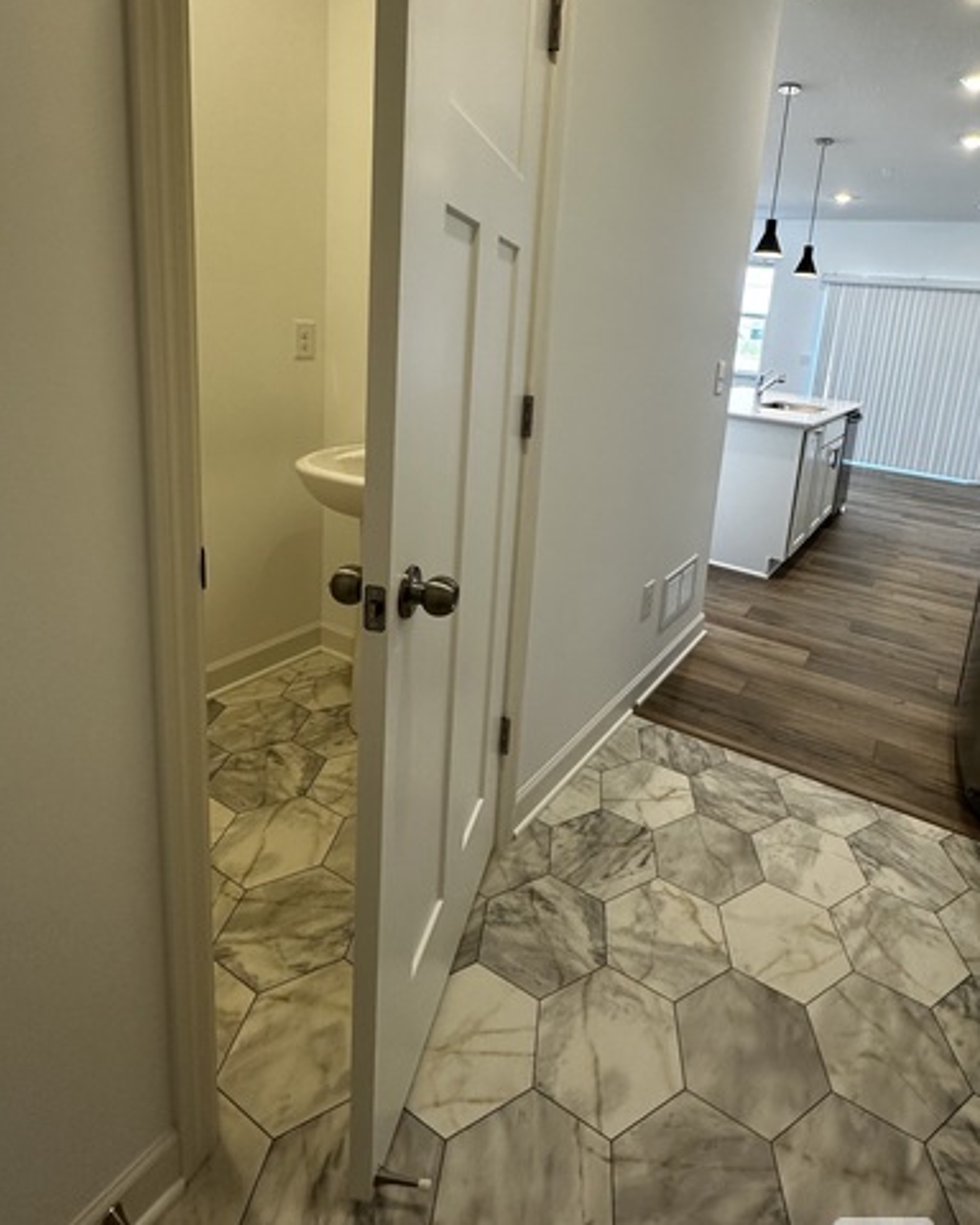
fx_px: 689
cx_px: 607
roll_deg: -6.0
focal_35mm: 19
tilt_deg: -11.0
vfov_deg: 81.9
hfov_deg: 69.8
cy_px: 468
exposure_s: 1/120
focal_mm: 2.22
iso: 160
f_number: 2.2
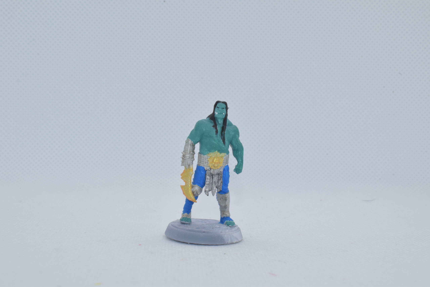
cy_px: 144
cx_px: 215
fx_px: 717
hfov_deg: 33.4
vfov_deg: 22.6
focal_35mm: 60
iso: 800
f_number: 20
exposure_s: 1/125
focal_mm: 40
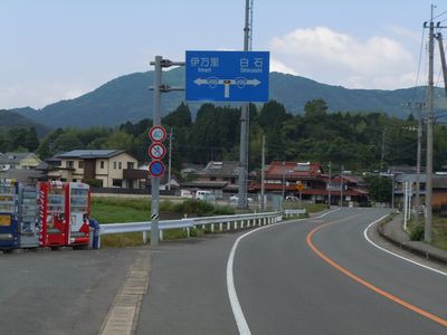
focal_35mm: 87
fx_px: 1123
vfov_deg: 17.0
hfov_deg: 22.5
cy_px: 168
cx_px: 224
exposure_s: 1/400
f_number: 5.3
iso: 100
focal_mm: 15.6
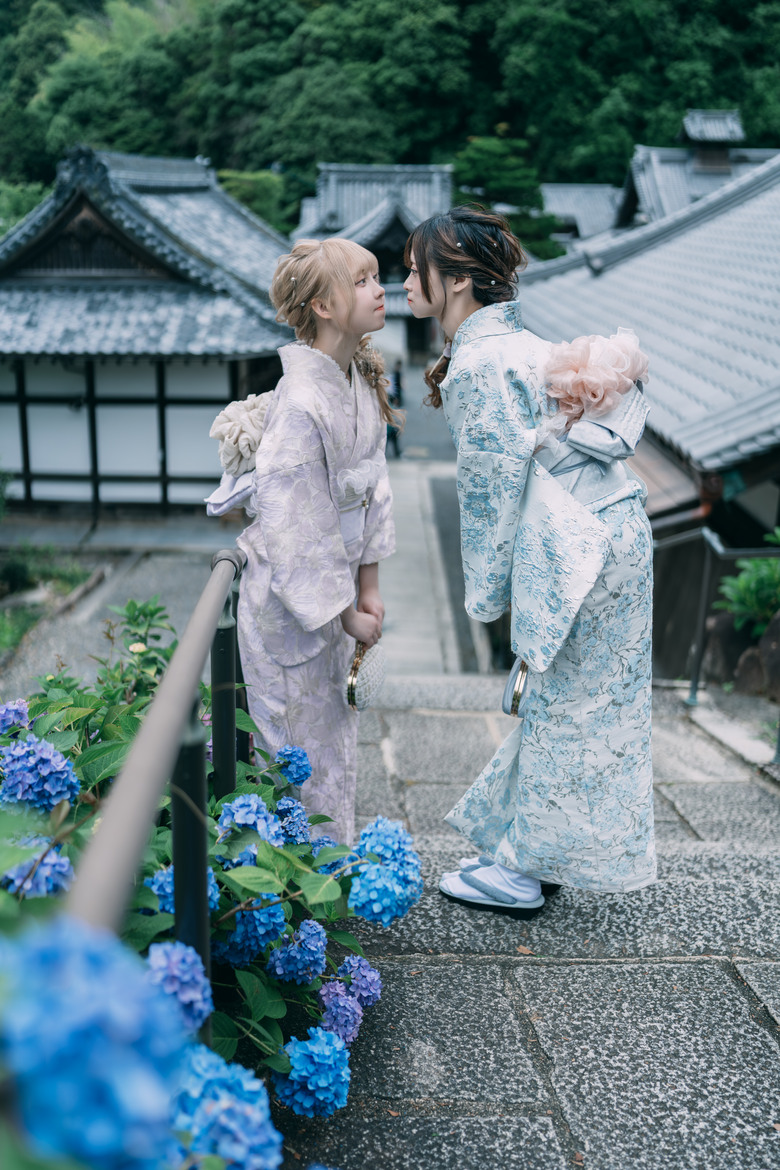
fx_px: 1137
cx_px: 390
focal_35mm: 35
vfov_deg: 54.4
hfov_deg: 37.9
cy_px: 585
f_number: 1.4
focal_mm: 35
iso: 64
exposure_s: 1/4000
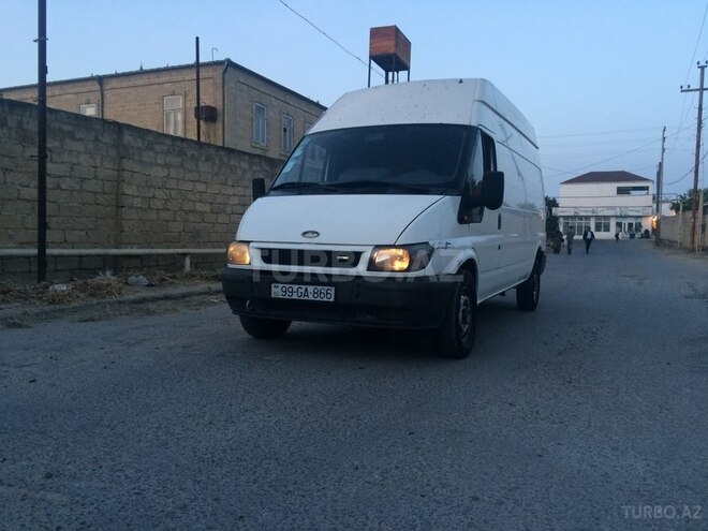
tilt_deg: -1.3
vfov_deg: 48.2
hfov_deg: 61.7
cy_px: 266
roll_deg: -0.5
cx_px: 354
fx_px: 593
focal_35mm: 29
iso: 50
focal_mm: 4.15
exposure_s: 1/33
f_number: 2.2
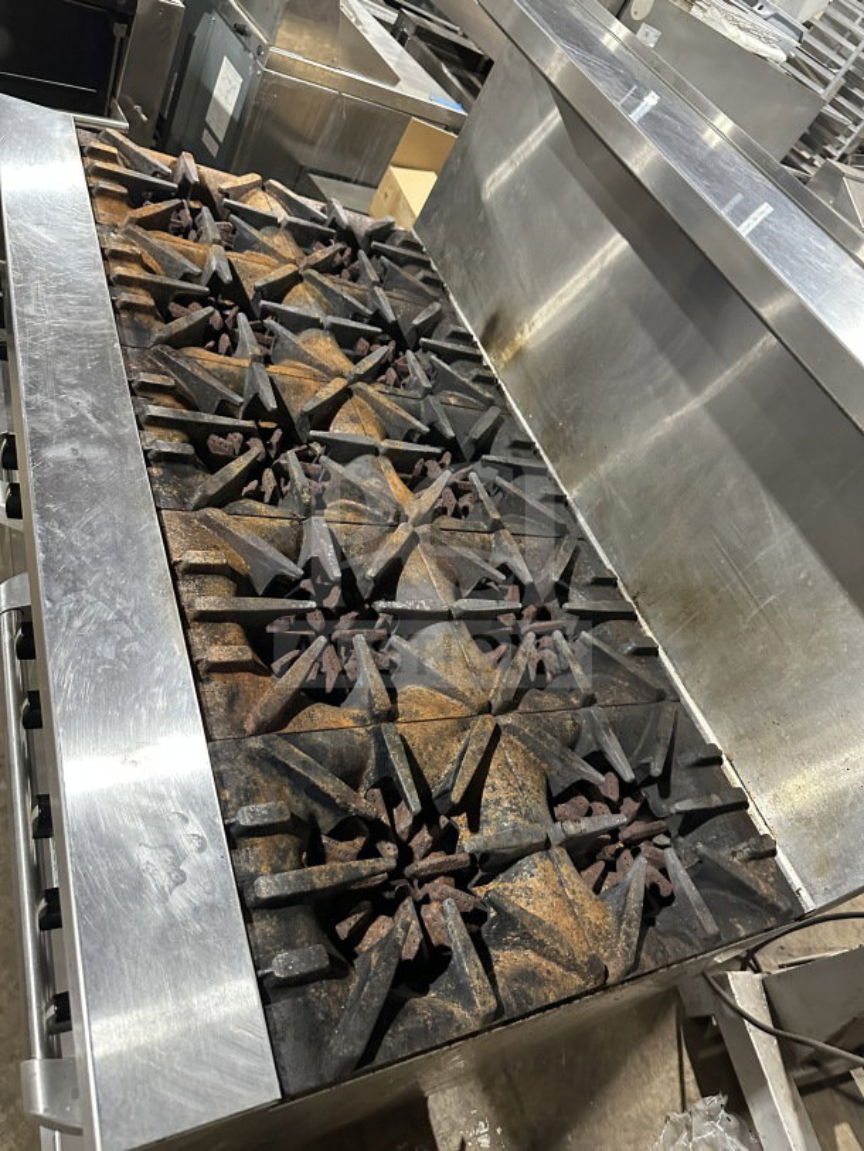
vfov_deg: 71.6
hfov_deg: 56.8
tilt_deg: -37.8
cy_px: 576
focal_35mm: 24
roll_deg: -34.9
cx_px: 432
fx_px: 798
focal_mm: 6.86
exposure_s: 1/60
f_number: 1.78
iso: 800
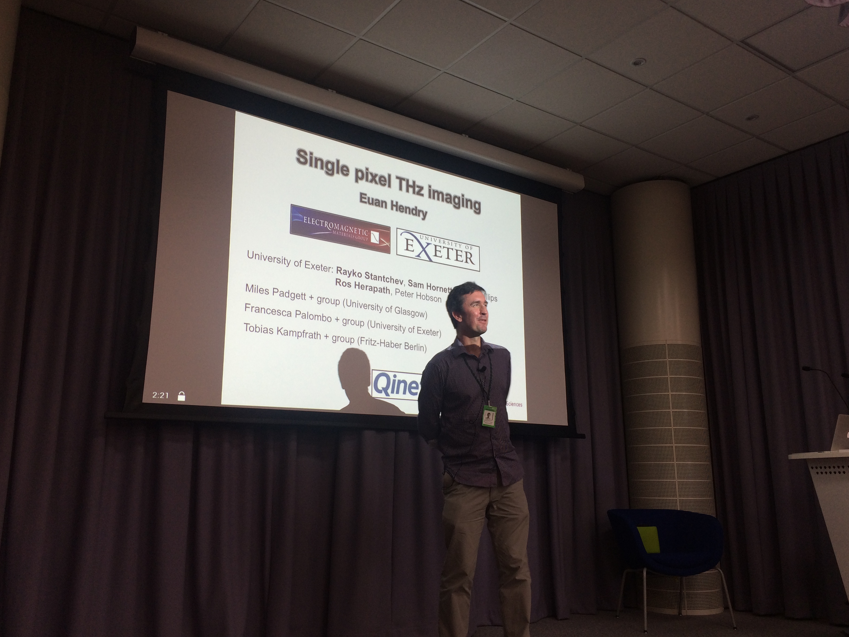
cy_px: 318
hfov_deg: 60.0
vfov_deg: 46.8
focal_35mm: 30
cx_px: 425
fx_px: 736
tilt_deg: +11.6
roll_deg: -0.4
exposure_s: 1/50
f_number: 2.2
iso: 40
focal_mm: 4.15
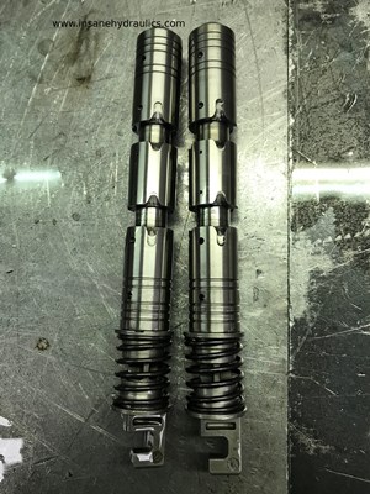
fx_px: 399
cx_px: 185
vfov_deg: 63.4
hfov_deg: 49.7
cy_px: 247
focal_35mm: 28
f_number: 1.8
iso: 32
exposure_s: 1/33
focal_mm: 3.99
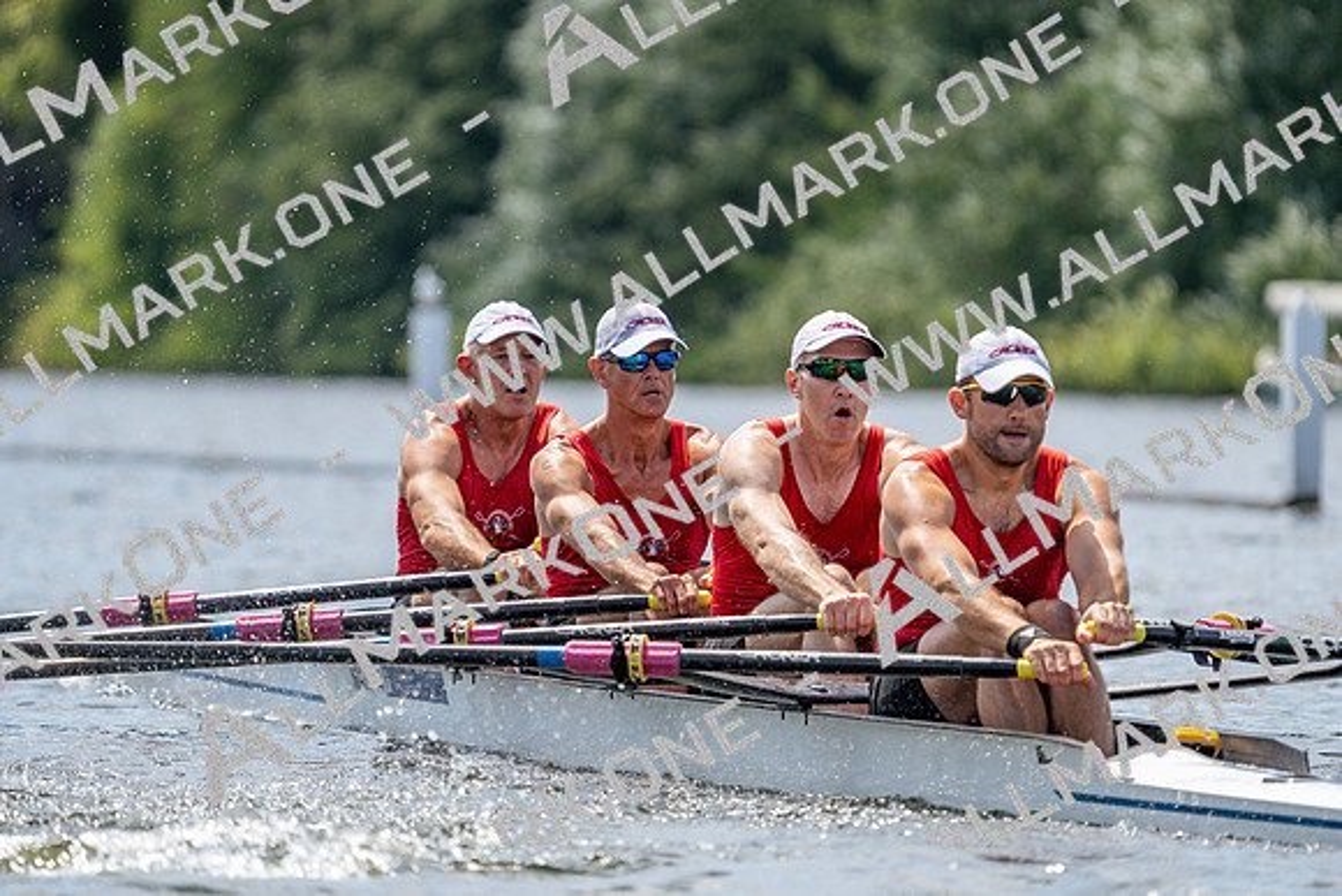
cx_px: 671
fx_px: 15734
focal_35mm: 422
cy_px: 448
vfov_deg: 3.3
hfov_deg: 4.9
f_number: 6.3
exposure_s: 1/2000
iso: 400
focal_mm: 422
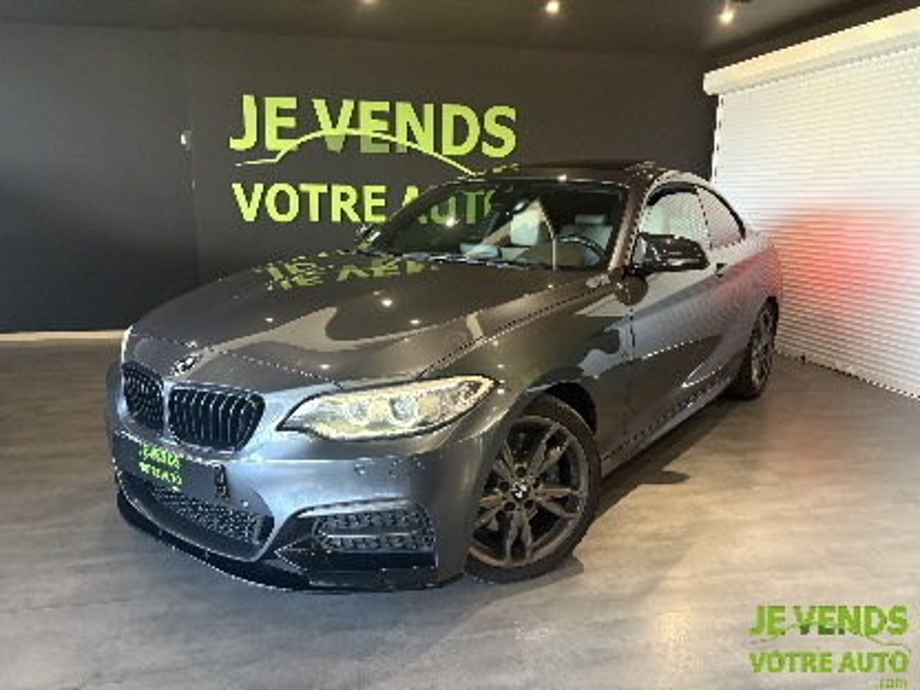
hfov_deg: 67.3
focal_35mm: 26
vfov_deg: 53.1
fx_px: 691
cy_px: 345
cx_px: 460
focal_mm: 5.96
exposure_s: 1/50
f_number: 1.6
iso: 400
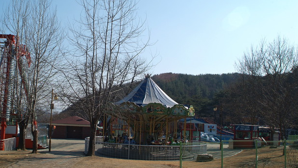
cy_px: 93
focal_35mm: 36
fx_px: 285
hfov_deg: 55.1
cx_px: 129
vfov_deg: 32.8
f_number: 8
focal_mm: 20
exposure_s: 1/250
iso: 100
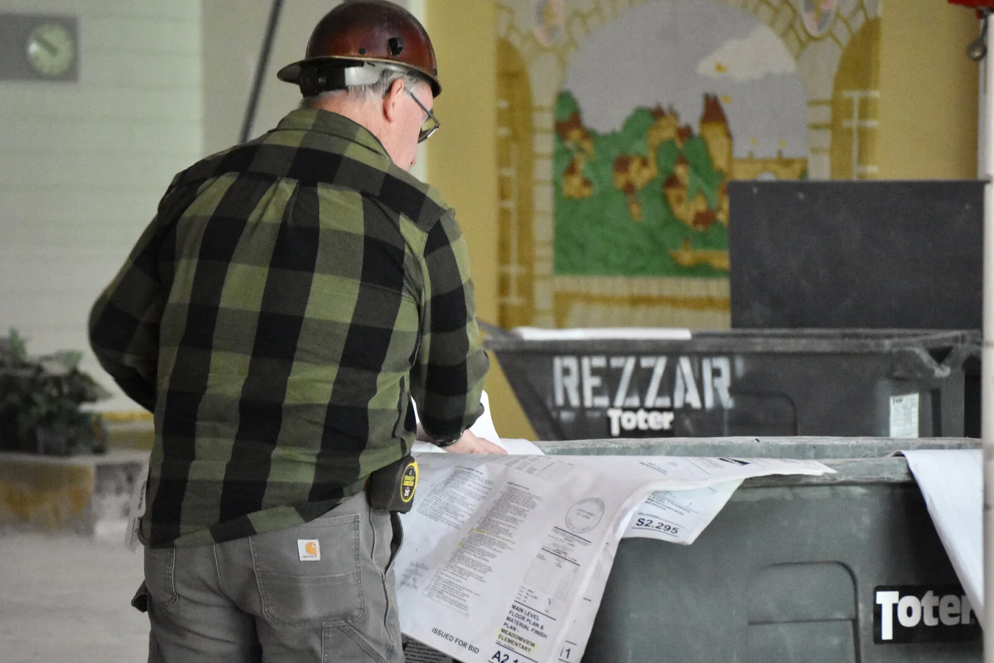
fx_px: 3727
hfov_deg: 15.2
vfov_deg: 10.2
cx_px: 497
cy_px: 332
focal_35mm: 135
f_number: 4.5
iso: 6400
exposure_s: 1/60
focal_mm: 90
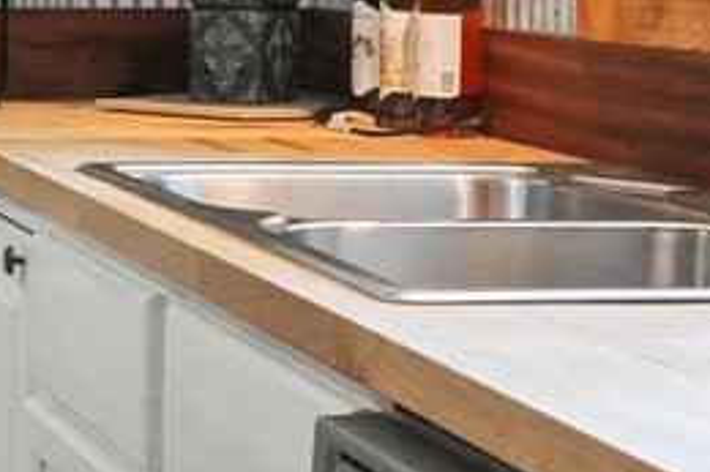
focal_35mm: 111
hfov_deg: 16.3
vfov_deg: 12.0
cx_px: -449
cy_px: -119
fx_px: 2188
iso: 800
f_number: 8
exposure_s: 1/30
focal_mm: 17
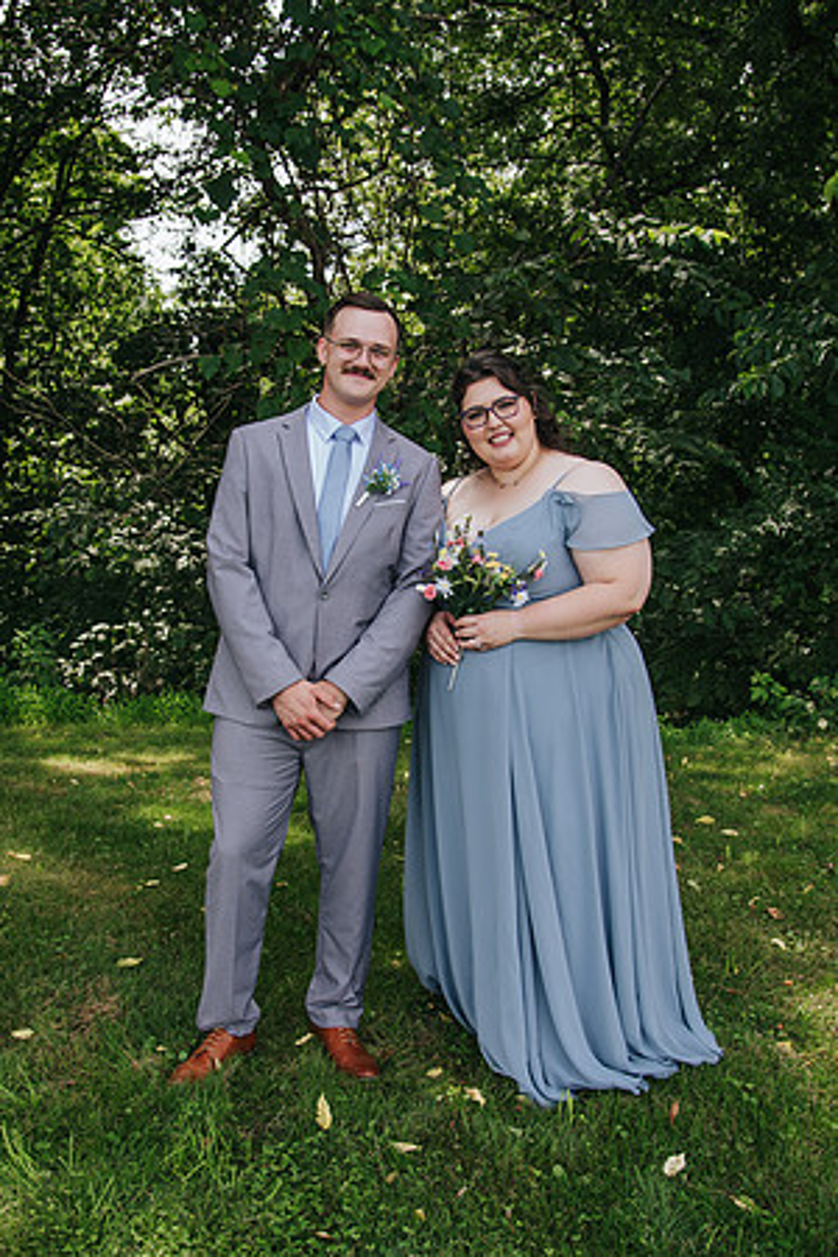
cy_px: 628
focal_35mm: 36
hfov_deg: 36.8
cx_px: 337
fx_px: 1256
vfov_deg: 53.2
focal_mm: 24
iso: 110
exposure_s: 1/200
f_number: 4
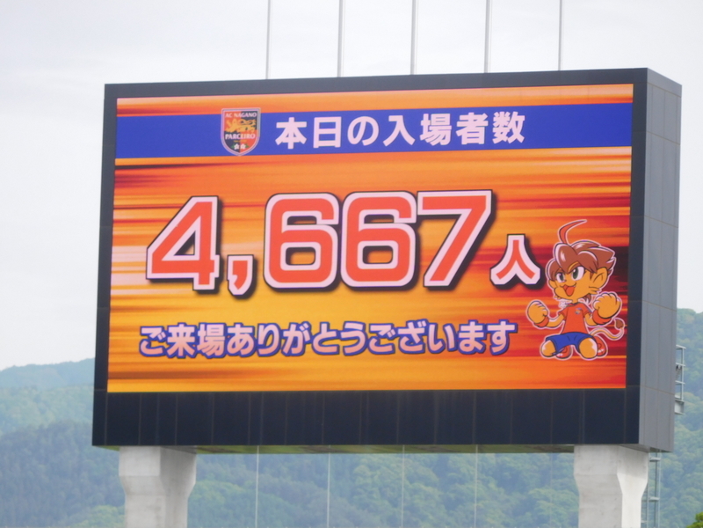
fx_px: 5686
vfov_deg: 5.3
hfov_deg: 7.1
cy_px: 264
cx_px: 352
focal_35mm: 280
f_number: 5.8
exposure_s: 1/250
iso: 125
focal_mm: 50
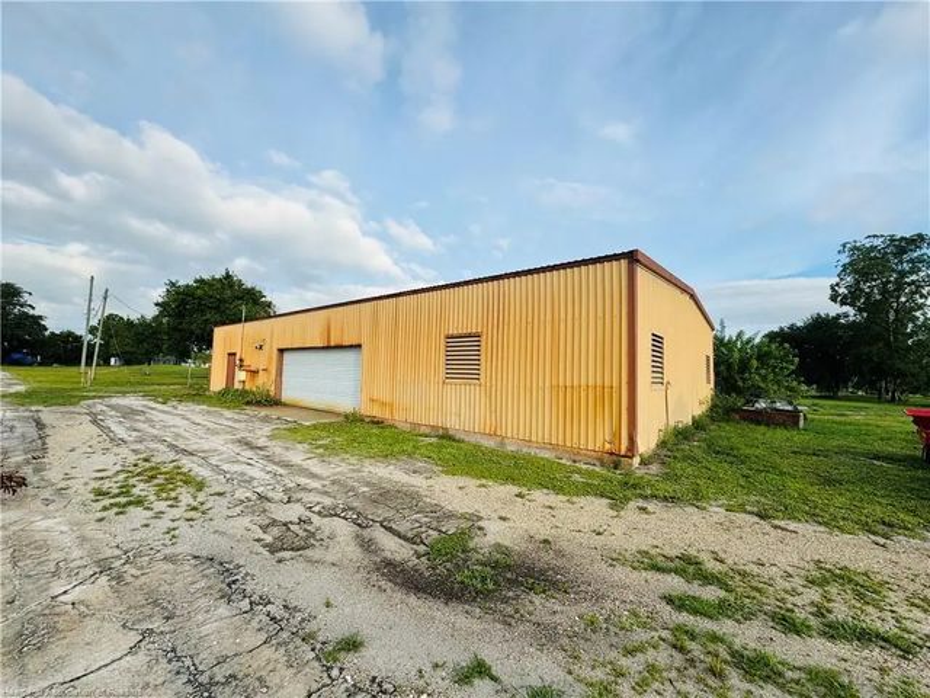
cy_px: 349
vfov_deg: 85.7
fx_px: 376
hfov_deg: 102.1
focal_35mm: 14
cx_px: 465
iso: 40
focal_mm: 2.22
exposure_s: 1/1277
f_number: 2.2
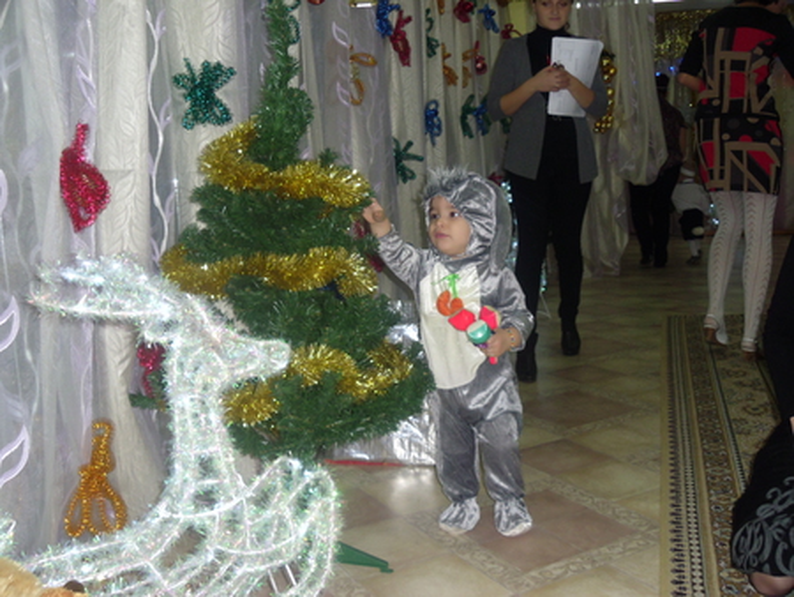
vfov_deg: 37.8
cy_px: 298
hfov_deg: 49.0
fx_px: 872
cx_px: 397
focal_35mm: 38
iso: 200
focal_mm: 6.81
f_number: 3.5
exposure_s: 1/45
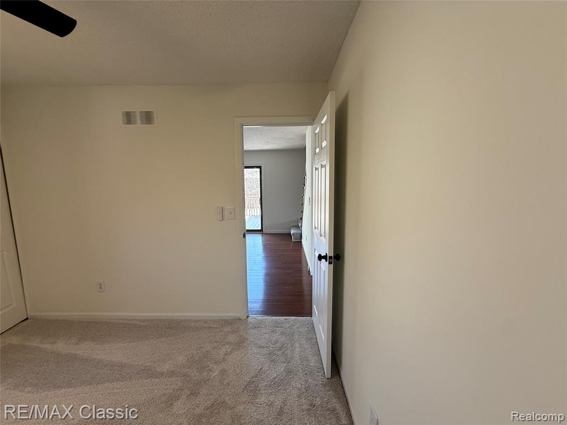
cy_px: 212
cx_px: 284
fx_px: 229
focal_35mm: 14
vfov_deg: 85.7
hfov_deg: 102.1
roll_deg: +1.1
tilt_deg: -6.3
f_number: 2.2
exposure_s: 1/100
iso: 125
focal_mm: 2.22
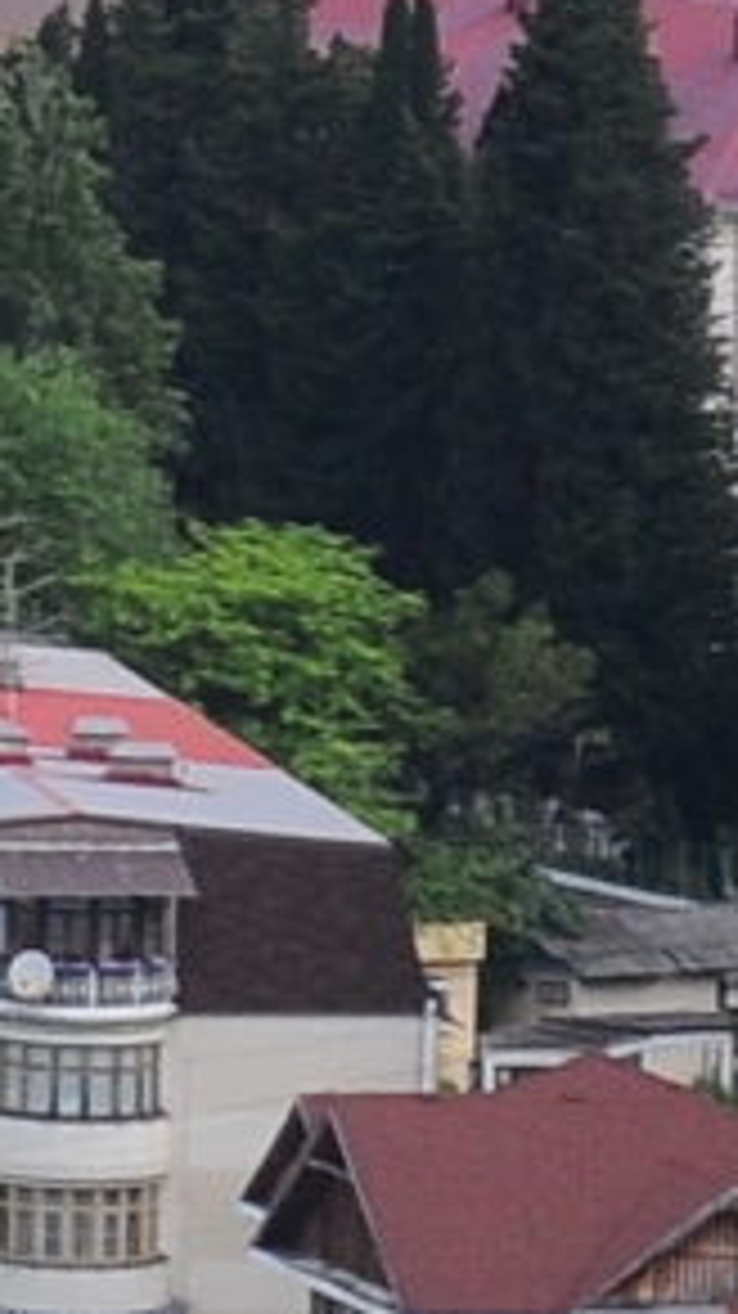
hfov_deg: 1.7
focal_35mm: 689
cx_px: -3969
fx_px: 23997
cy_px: -914
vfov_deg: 3.1
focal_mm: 50
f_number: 10
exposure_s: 1/400
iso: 250
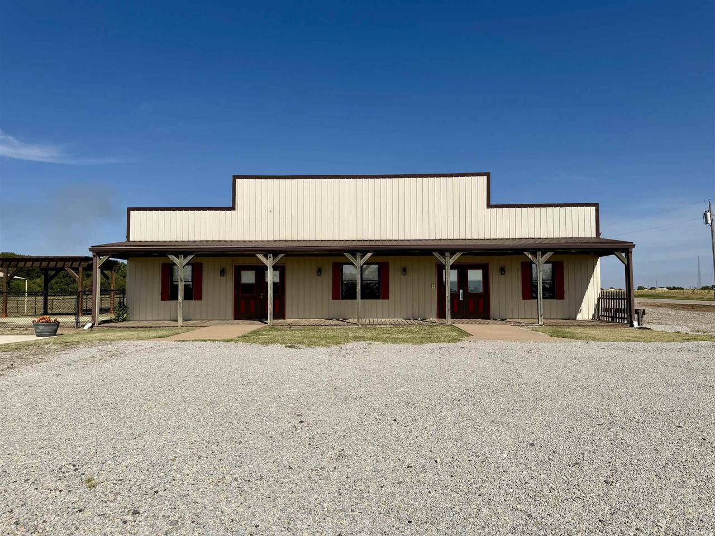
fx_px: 496
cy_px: 268
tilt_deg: +3.8
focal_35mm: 24
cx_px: 358
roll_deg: +0.8
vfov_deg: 56.8
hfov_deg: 71.6
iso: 80
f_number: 1.78
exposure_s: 1/11905
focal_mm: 6.76
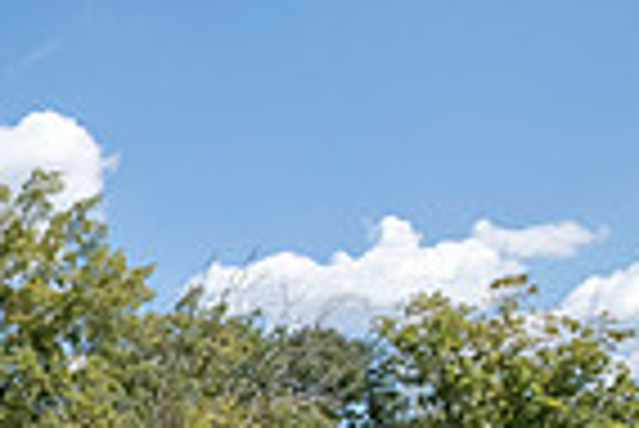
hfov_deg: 23.7
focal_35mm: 60
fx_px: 1066
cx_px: -402
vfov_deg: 20.4
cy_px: 578
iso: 320
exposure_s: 1/400
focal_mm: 14
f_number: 9
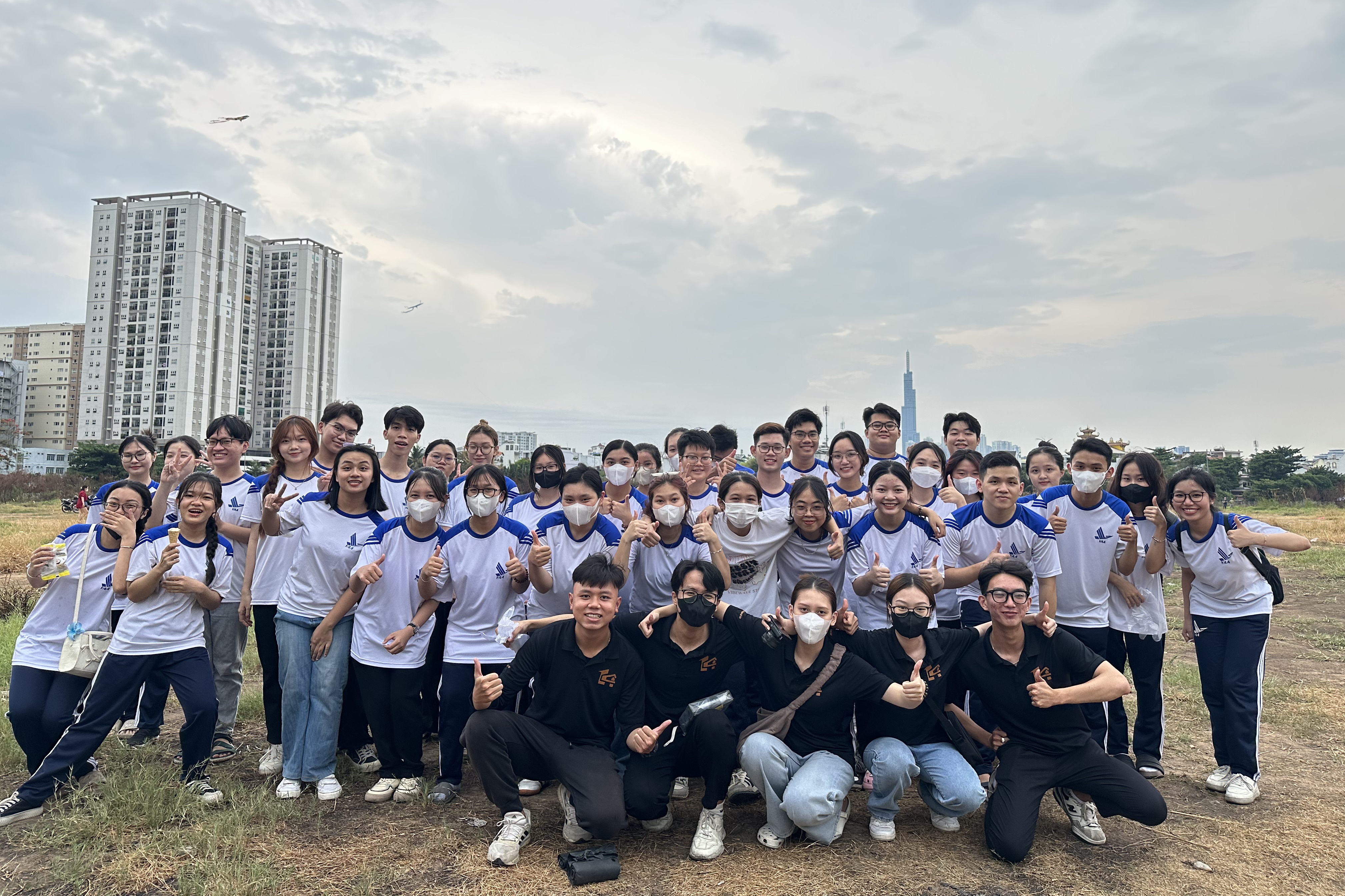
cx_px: 673
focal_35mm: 25
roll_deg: -0.1
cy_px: 393
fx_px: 934
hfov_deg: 71.5
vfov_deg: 51.2
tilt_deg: +6.9
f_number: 1.78
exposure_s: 1/308
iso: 80
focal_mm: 6.86
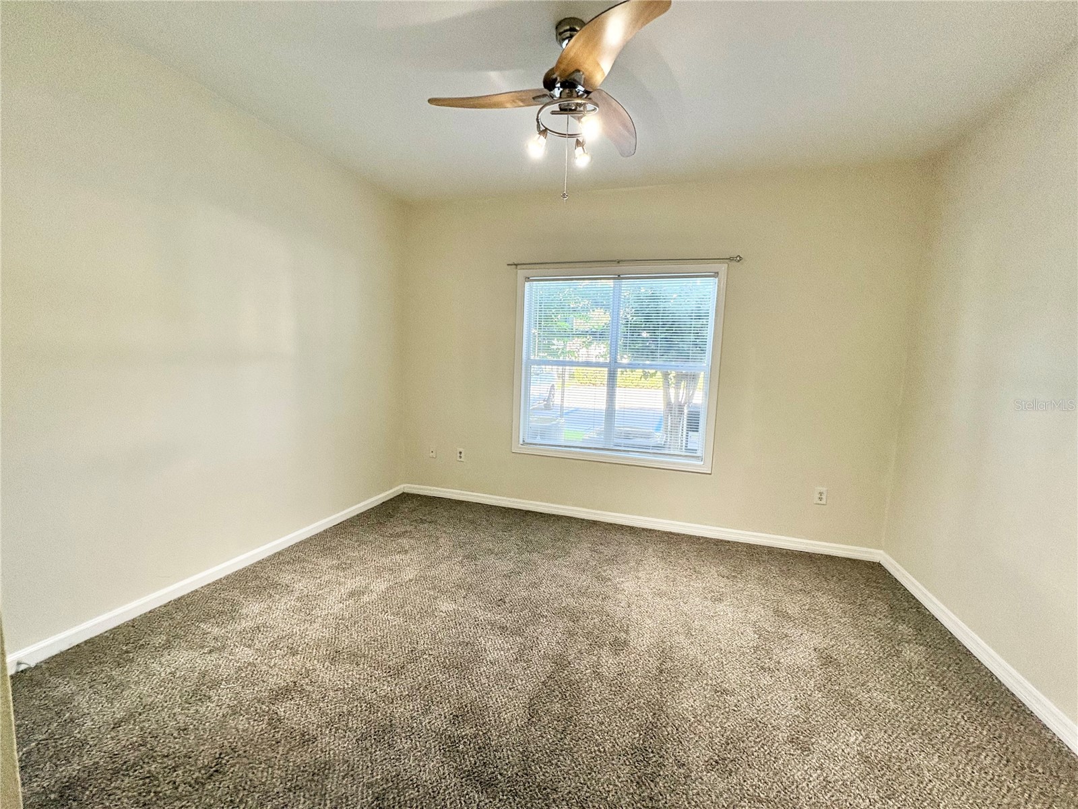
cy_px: 404
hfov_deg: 102.1
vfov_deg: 85.7
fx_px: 436
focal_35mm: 14
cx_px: 539
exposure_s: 1/120
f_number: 2.2
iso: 320
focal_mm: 2.22
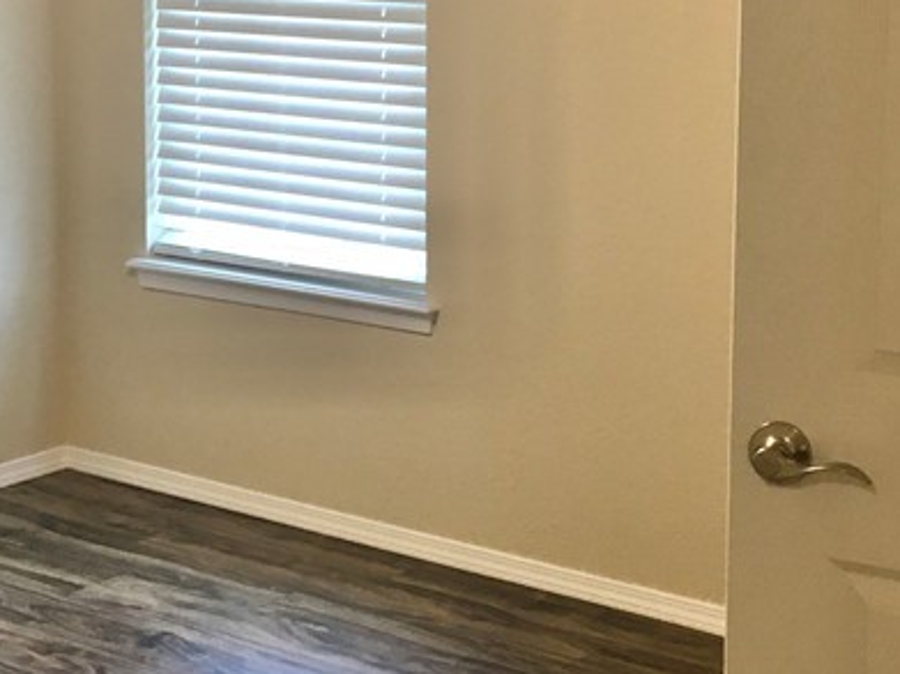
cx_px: 396
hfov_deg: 25.6
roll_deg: -0.2
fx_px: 1975
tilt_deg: -7.2
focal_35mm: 76
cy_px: 163
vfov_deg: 19.2
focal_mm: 4.15
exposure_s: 1/30
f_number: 2.2
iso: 80
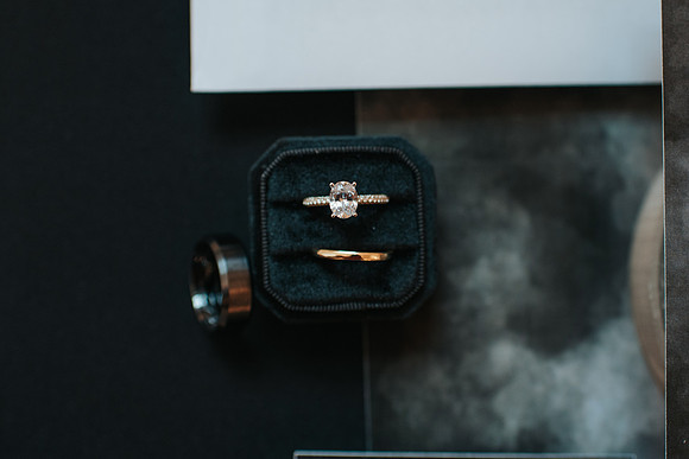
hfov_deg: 44.5
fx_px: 840
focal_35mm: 44
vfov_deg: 30.6
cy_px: 215
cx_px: 394
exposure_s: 1/250
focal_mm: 35
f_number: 3.2
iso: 1000
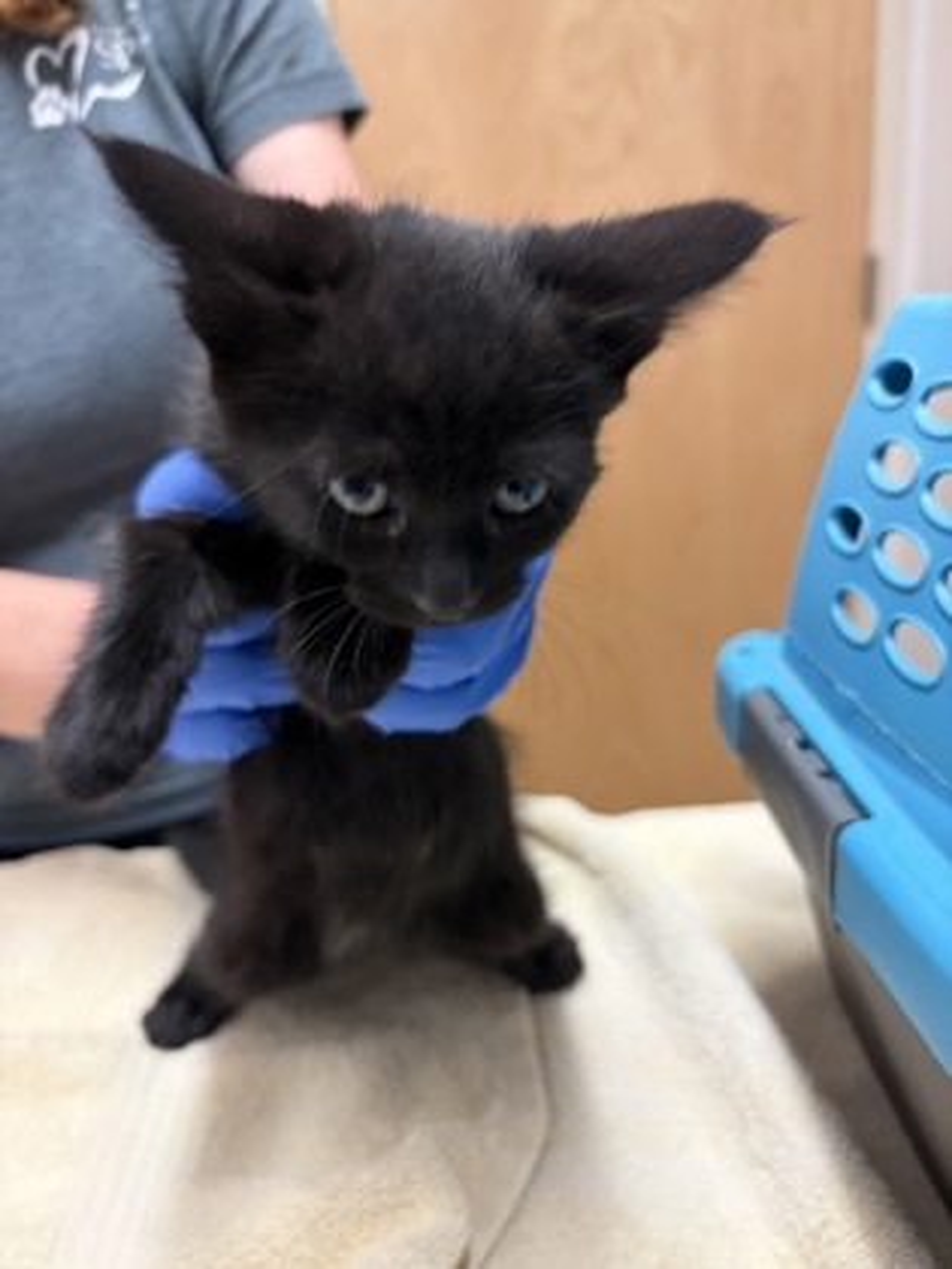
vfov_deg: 67.3
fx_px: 953
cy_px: 634
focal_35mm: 26
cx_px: 476
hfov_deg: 53.1
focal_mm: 5.96
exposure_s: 1/60
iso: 250
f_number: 1.6
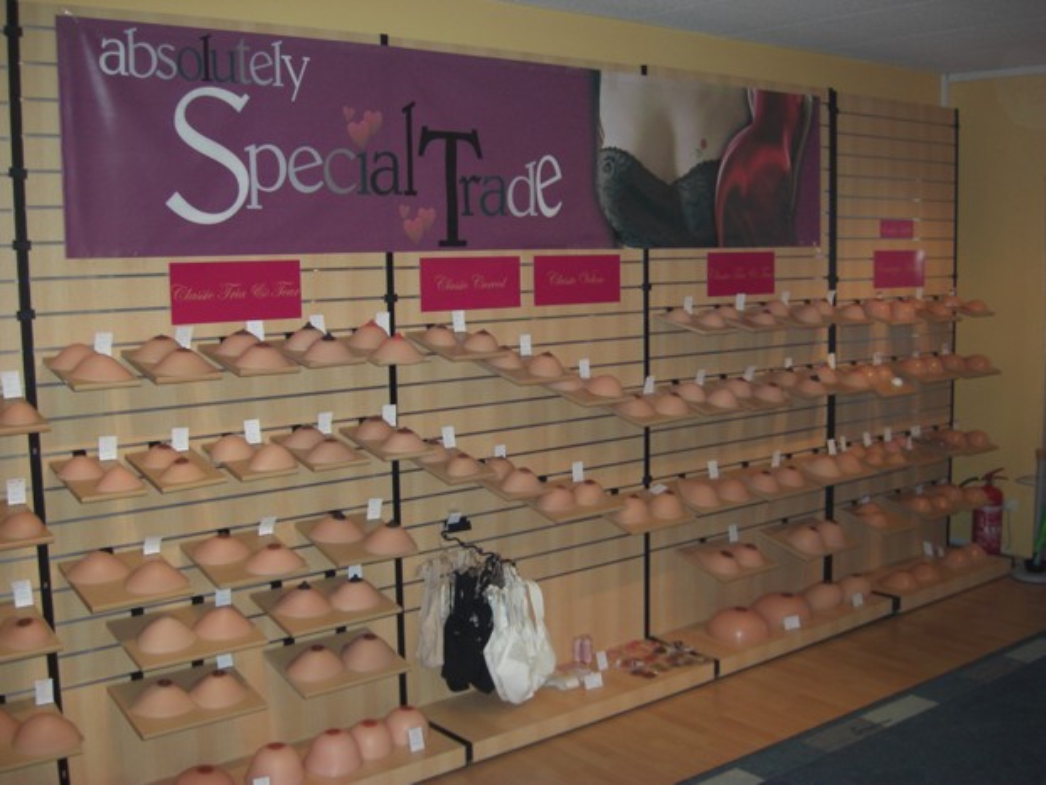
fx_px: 1148
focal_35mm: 38
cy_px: 392
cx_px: 523
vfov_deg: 37.7
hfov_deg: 49.0
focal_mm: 7.9
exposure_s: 1/60
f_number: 2.8
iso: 200
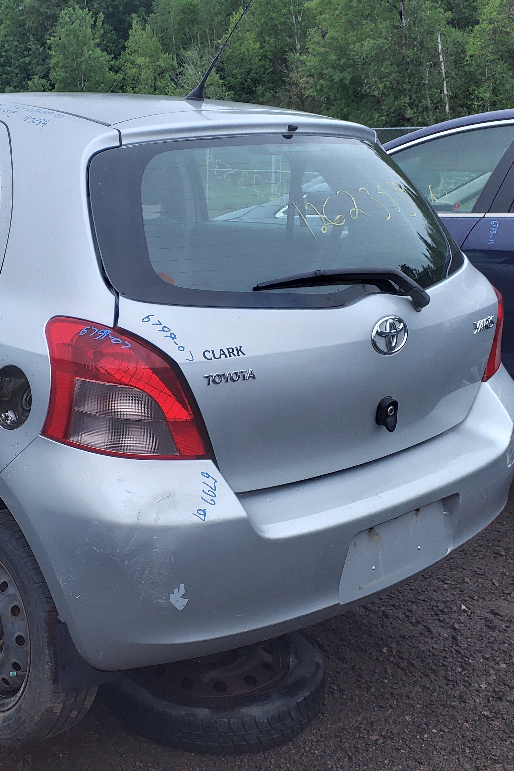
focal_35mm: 37
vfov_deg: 51.9
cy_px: 389
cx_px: 99
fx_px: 792
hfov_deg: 34.8
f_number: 1.9
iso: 40
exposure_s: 1/137
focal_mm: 3.58
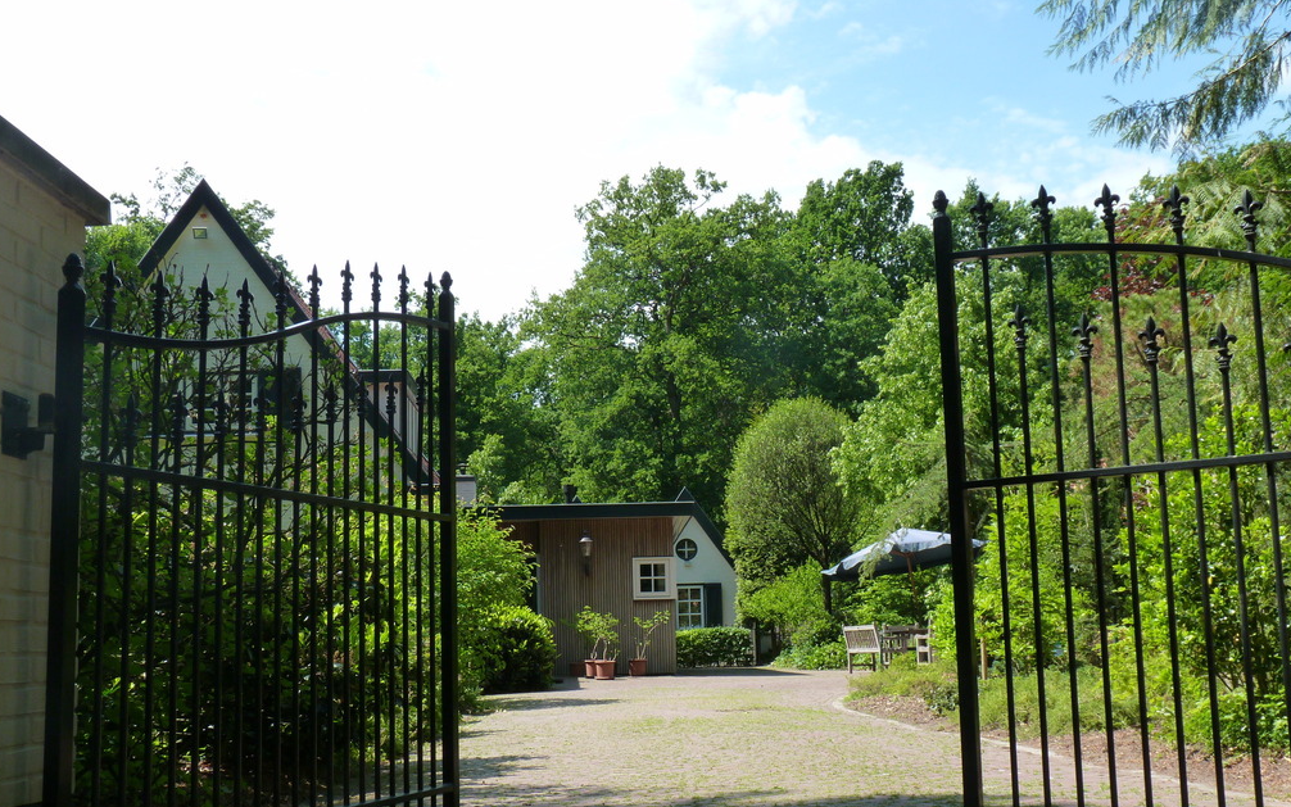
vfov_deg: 31.2
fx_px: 1443
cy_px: 488
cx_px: 638
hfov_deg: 48.2
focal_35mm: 41
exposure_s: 1/250
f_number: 5
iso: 125
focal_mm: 6.8
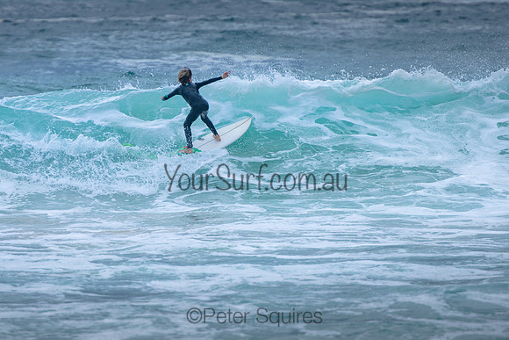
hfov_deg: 3.7
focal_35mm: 550
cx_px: 218
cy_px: 151
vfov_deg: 2.5
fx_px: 7780
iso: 250
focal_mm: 400
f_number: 5.6
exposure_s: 1/2000
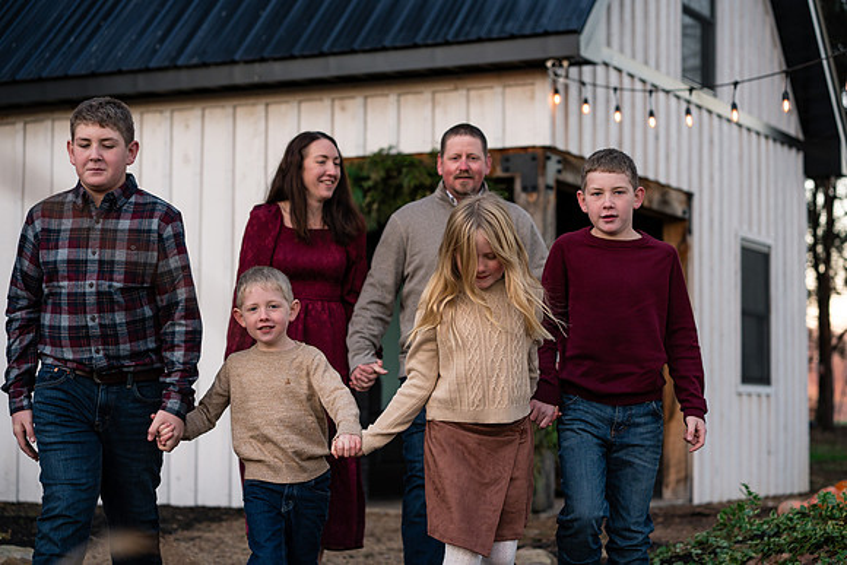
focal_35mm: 85
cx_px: 424
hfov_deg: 23.9
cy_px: 282
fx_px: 2000
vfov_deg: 16.1
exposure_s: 1/200
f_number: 4
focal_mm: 85
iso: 640
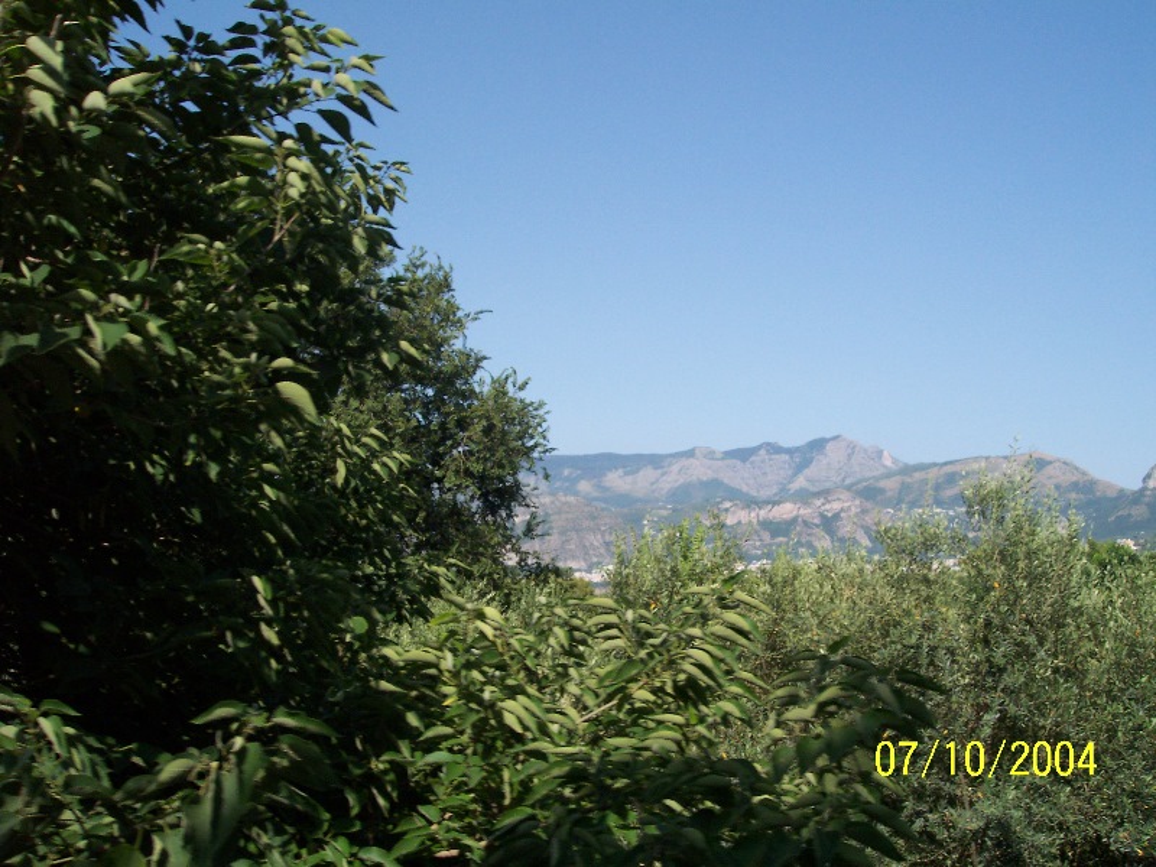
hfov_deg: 49.0
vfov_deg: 37.7
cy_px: 434
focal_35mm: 38
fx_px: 1269
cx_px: 578
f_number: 4.8
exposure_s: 1/700
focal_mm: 8
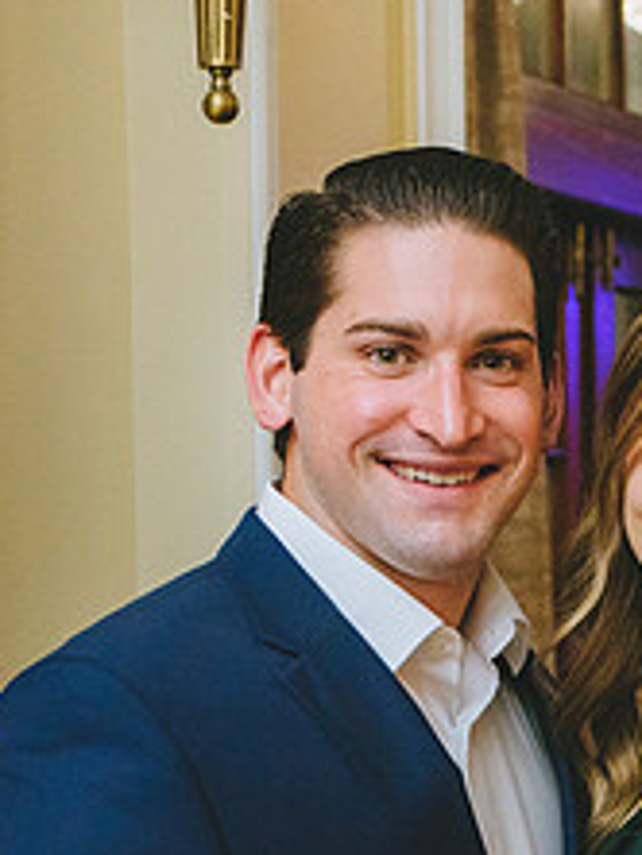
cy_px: 722
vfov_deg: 18.7
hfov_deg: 13.9
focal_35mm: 104
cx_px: 747
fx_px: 2569
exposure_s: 1/160
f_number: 4
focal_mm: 35
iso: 1600
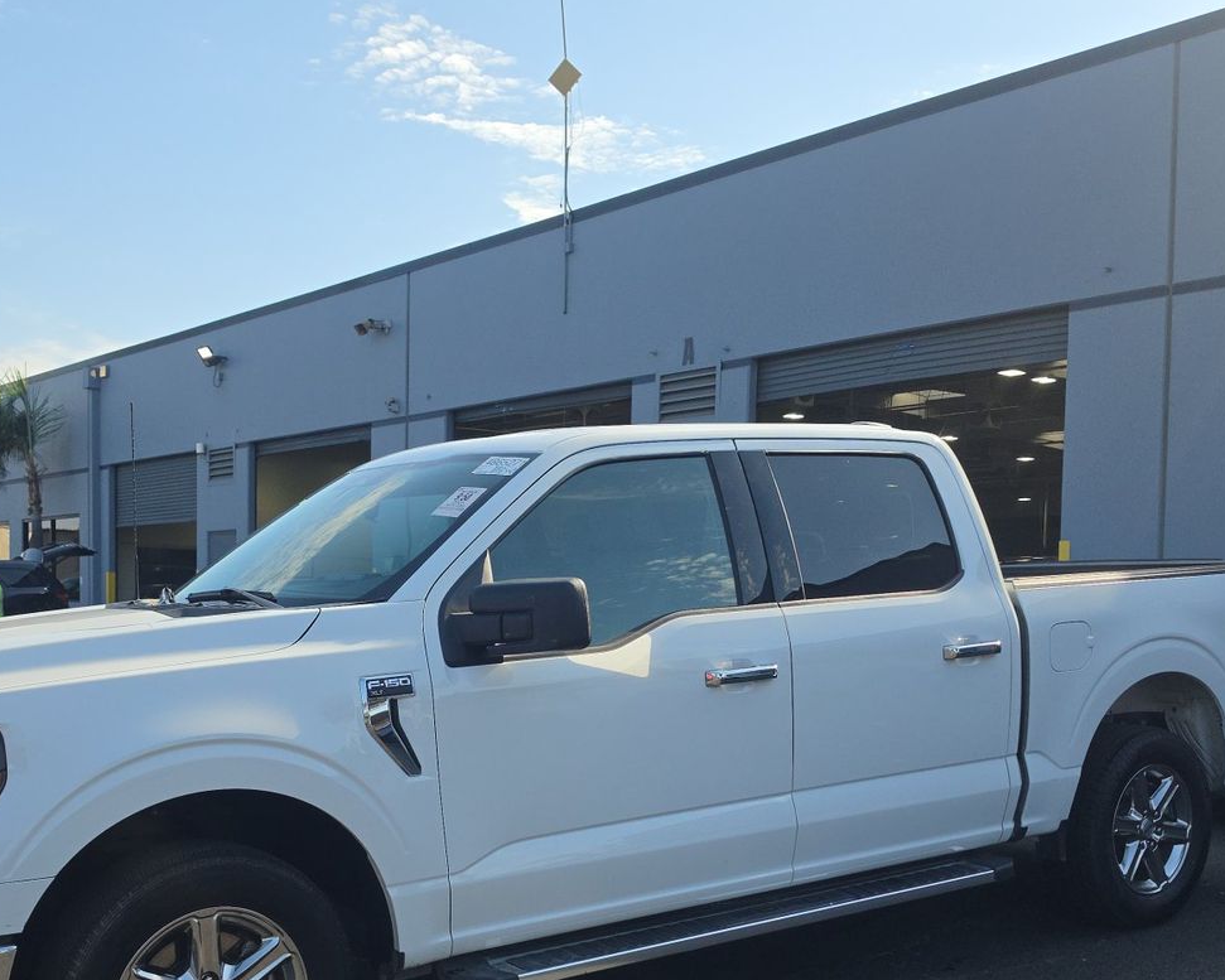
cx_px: 486
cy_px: 689
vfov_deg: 39.4
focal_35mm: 37
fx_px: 1342
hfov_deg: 48.8
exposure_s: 1/4887
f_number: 1.4
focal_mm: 6.5
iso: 64
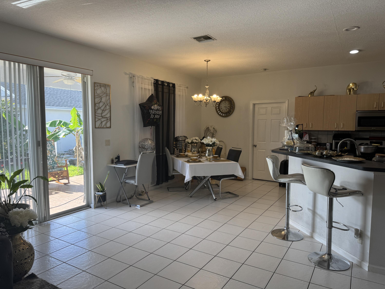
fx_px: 267
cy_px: 144
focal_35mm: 24
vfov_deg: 56.8
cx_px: 192
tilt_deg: -4.7
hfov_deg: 71.6
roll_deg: -0.5
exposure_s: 1/200
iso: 64
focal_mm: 6.76
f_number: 1.78
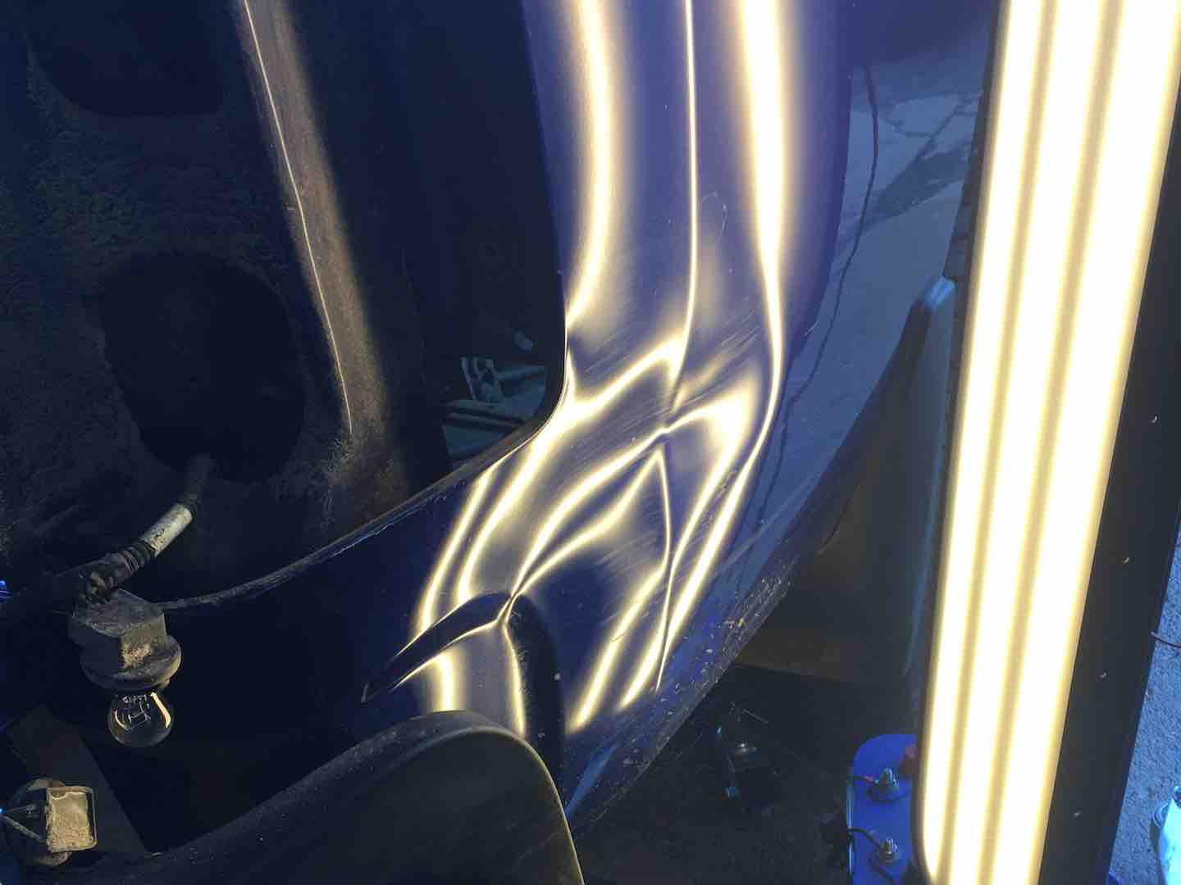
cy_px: 442
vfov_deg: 48.2
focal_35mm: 29
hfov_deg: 61.7
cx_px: 590
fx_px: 989
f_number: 2.2
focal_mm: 4.15
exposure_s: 1/120
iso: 50
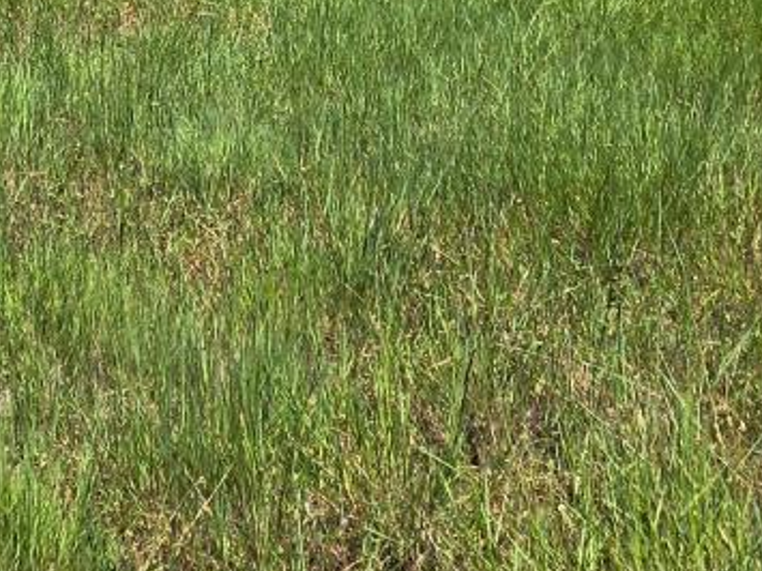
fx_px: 1210
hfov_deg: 31.6
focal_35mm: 55
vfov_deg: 20.2
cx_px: -41
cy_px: -420
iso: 50
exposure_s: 1/2077
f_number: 2.2
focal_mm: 2.2
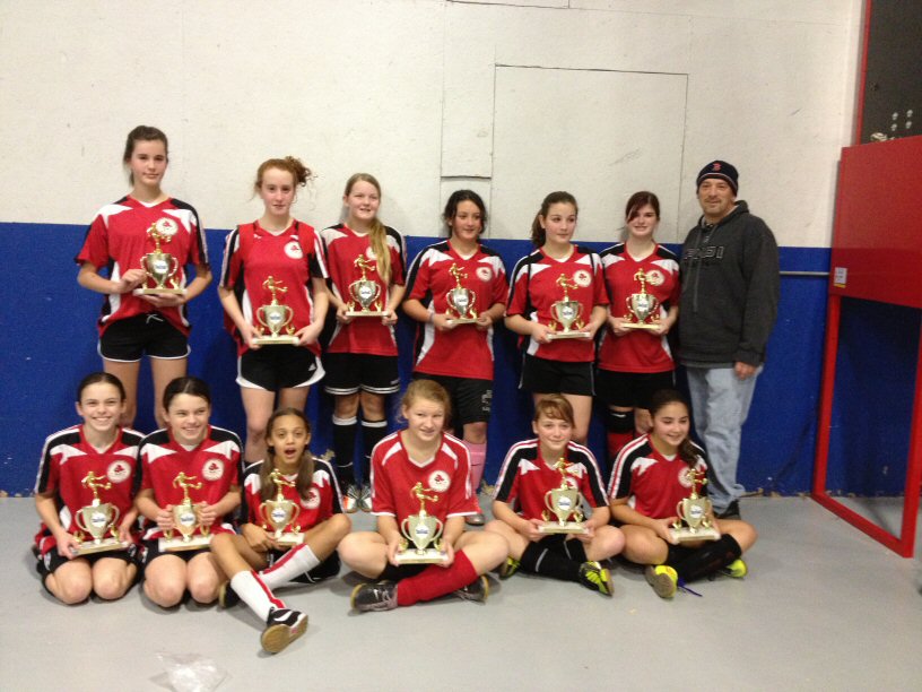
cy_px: 346
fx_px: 932
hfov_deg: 52.6
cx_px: 461
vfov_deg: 40.7
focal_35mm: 35
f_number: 2.4
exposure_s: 1/20
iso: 320
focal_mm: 4.28
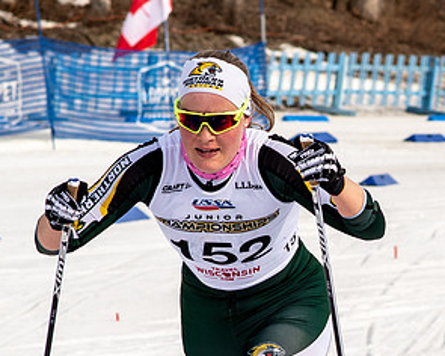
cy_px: 296
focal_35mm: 276
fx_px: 3635
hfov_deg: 7.0
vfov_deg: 5.6
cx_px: 347
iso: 400
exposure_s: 1/2000
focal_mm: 85
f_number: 5.6
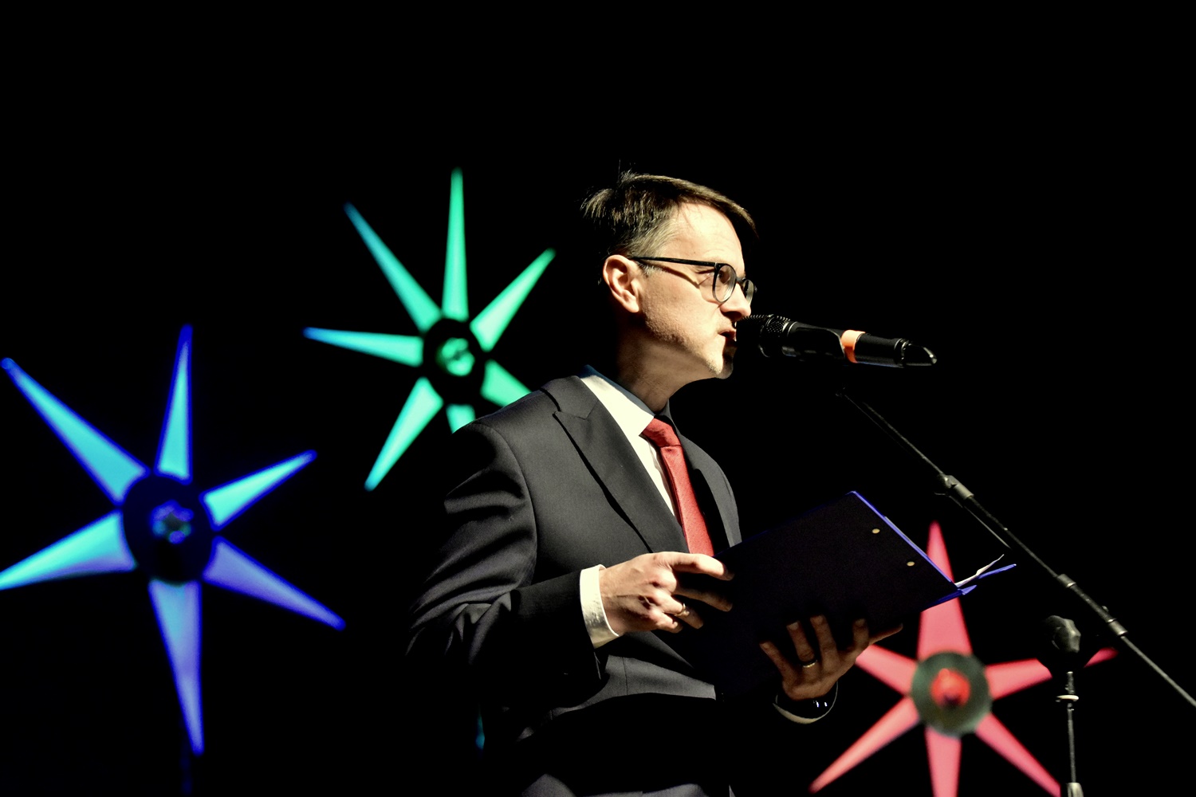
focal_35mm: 105
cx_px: 598
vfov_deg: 13.0
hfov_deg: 19.5
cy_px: 398
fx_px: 3488
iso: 3200
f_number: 3.3
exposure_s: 1/180
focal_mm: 70
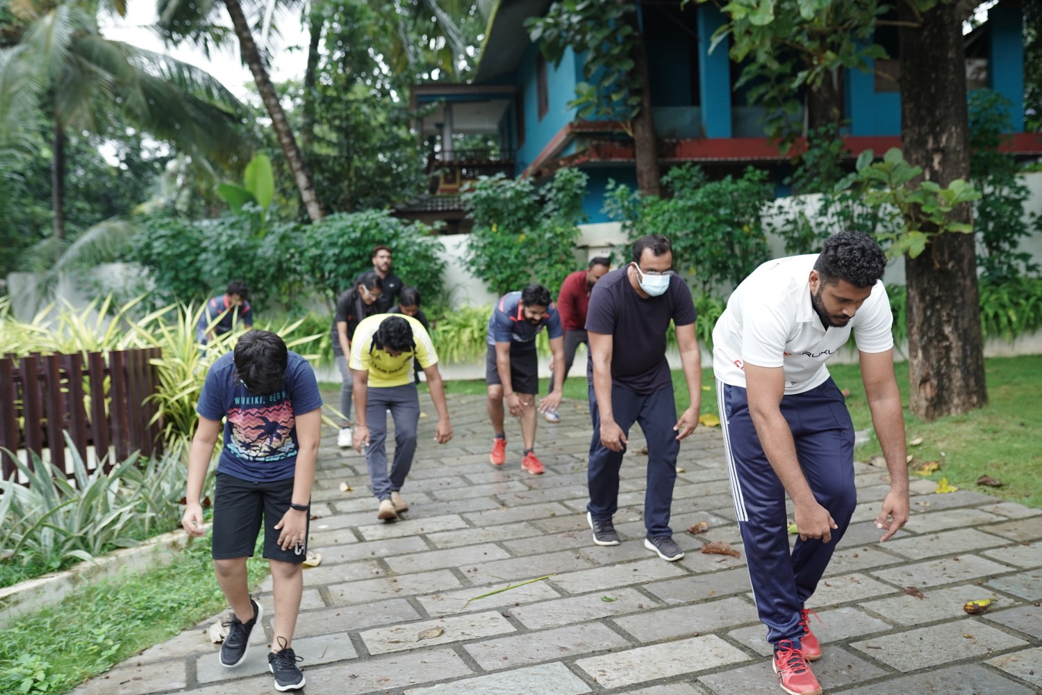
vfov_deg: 37.9
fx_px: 1013
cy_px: 348
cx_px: 521
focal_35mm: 35
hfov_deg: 54.4
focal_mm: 35
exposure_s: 1/160
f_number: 2.5
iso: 320
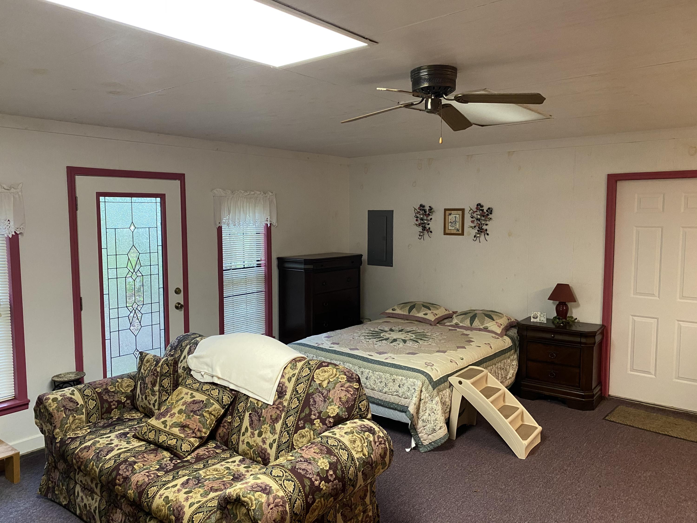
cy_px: 262
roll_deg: -0.3
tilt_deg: -4.6
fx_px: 524
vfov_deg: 53.1
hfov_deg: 67.3
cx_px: 348
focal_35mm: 26
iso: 320
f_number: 1.8
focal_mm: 4.25
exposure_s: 1/60
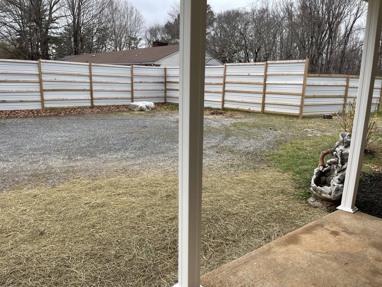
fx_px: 276
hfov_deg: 69.4
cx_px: 191
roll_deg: -1.4
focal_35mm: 25
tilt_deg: -13.6
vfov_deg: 54.9
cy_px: 144
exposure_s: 1/1130
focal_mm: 5.1
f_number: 1.6
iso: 32
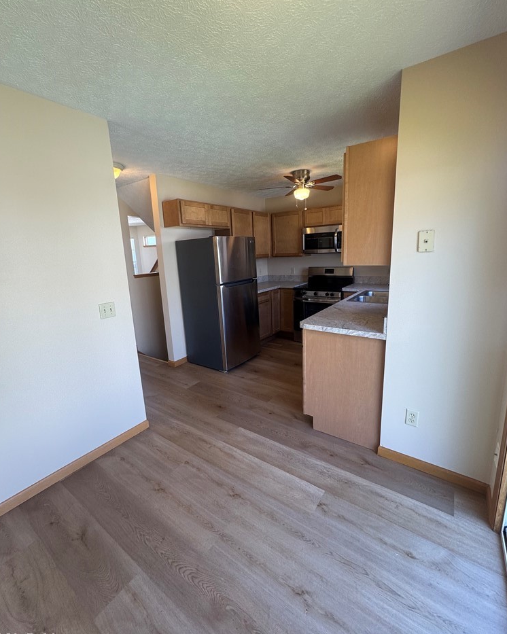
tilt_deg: -10.5
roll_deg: +2.7
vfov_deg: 96.8
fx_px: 281
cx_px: 251
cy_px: 309
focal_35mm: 15
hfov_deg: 84.0
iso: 125
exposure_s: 1/120
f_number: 2.2
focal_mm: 2.22
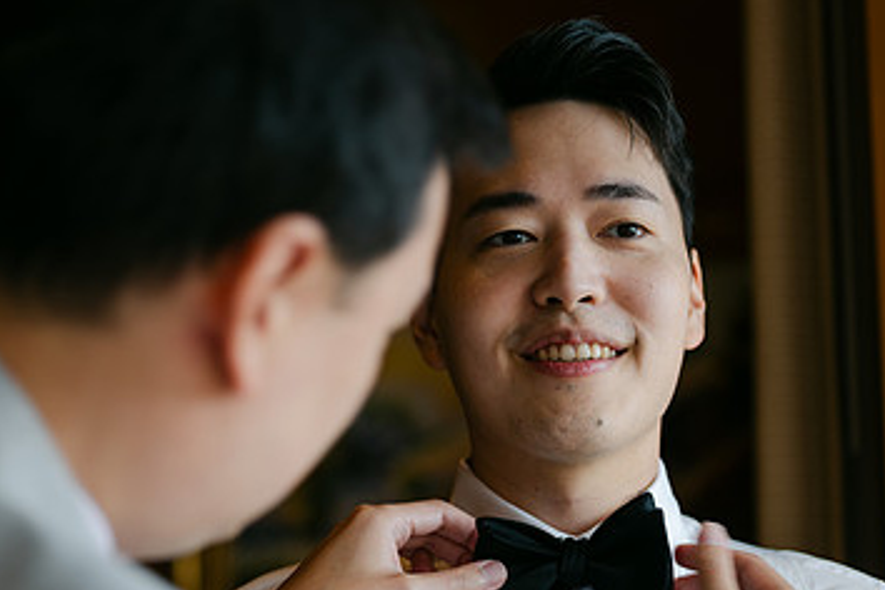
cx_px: 340
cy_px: 481
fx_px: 2016
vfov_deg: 16.5
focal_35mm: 82
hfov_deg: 24.7
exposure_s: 1/100
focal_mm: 50
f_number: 1.8
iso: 64
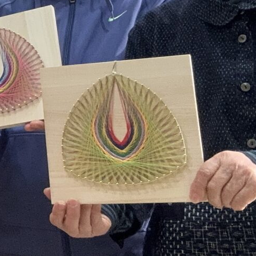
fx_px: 895
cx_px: -314
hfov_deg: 13.2
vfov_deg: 16.1
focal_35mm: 107
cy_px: 34
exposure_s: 1/60
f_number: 1.9
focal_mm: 2.69
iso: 64
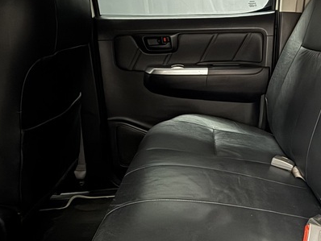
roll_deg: -2.6
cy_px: 152
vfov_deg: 39.4
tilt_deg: -19.7
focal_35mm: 36
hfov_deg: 45.9
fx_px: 334
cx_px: 294
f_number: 2.2
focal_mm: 2.22
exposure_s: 1/10
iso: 640
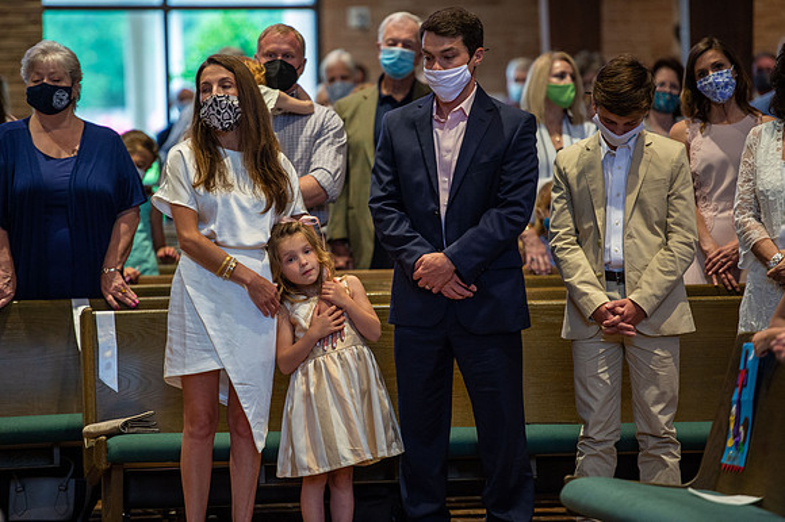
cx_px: 392
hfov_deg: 11.1
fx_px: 4032
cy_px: 261
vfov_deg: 7.4
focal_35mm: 185
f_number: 2.8
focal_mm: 185
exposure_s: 1/125
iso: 1600
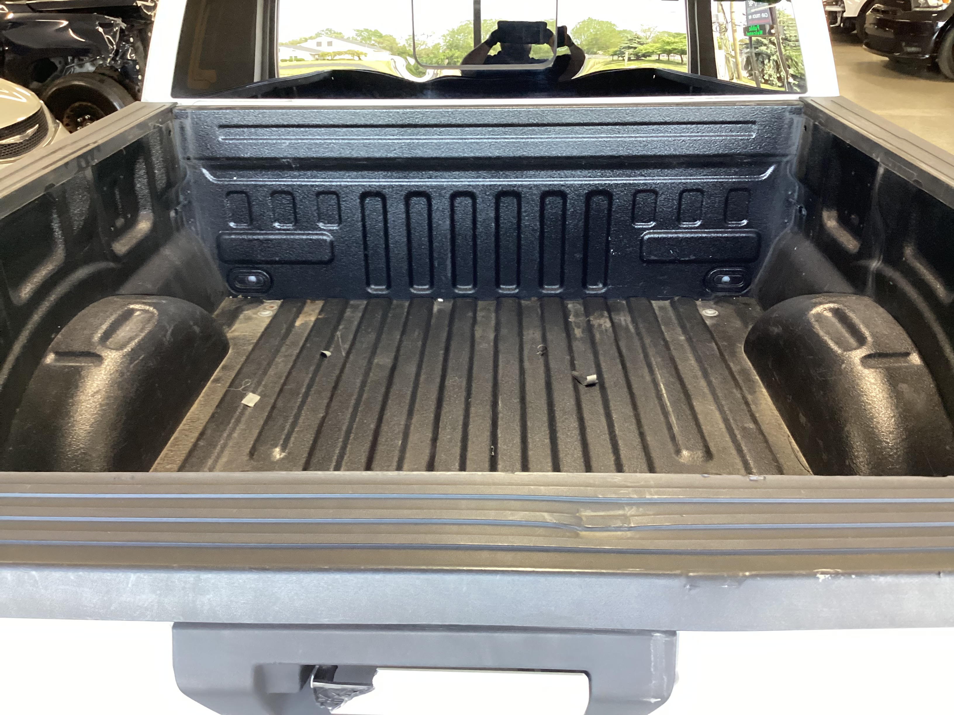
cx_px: 477
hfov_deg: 58.4
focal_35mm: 31
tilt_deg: -28.7
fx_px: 854
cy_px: 358
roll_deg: +0.5
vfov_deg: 45.4
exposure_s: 1/50
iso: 320
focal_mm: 3.3
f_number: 2.4
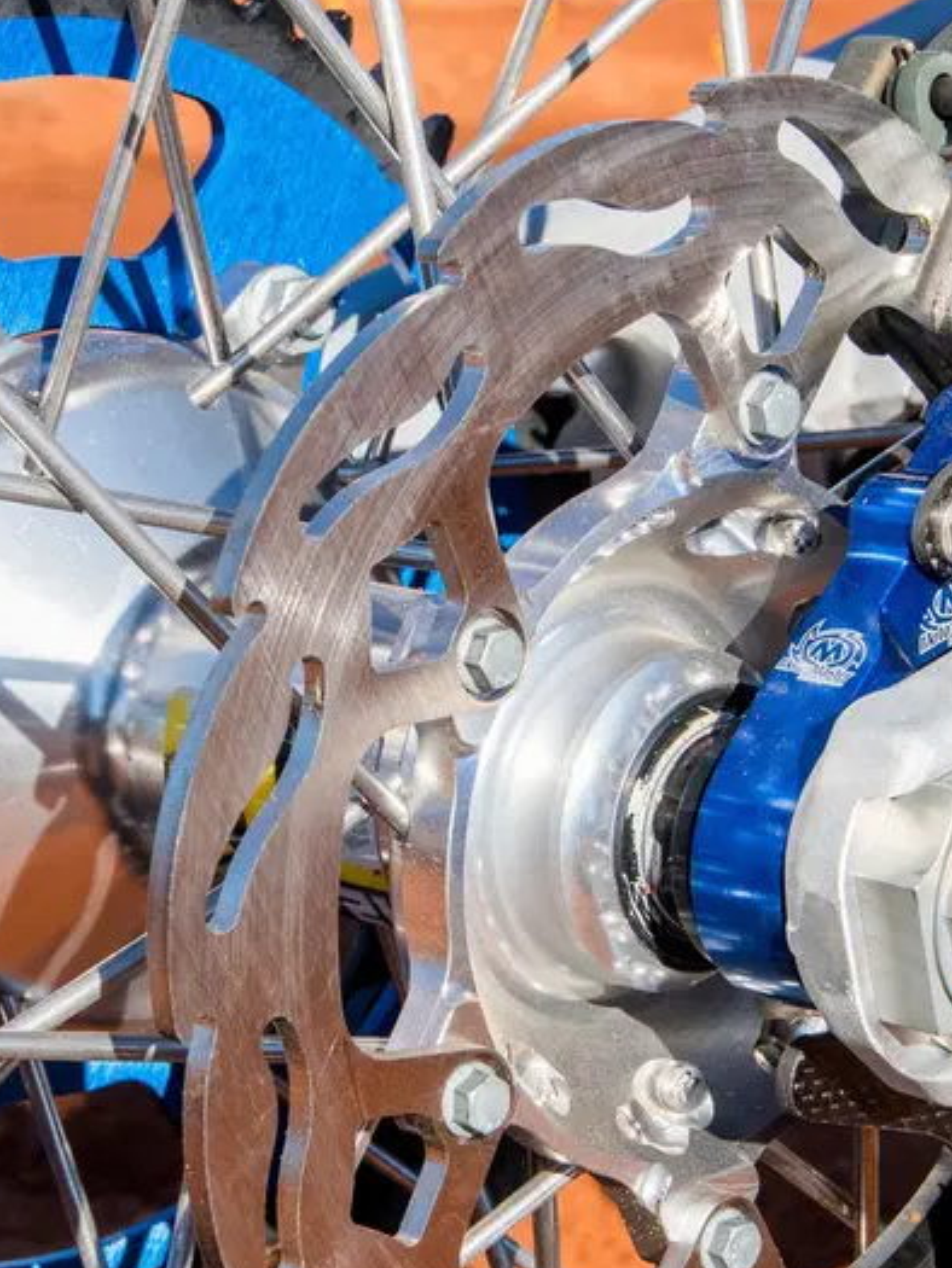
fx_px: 3742
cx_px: 457
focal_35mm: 102
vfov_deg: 19.2
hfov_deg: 14.5
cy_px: 758
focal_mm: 31
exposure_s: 1/1250
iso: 500
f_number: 9
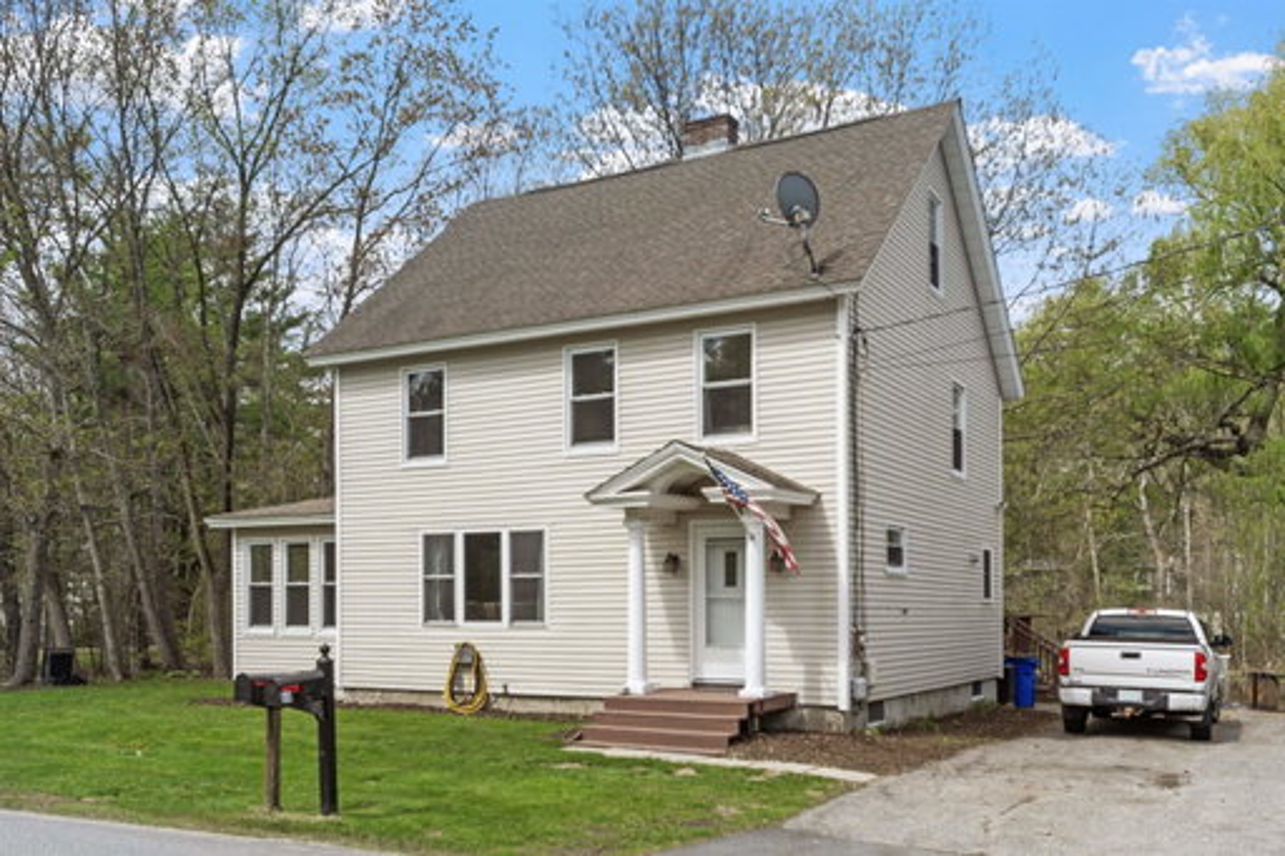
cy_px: 428
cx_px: 642
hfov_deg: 57.2
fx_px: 1177
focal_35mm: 33
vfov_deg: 39.9
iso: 100
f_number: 8
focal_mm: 22
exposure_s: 1/200
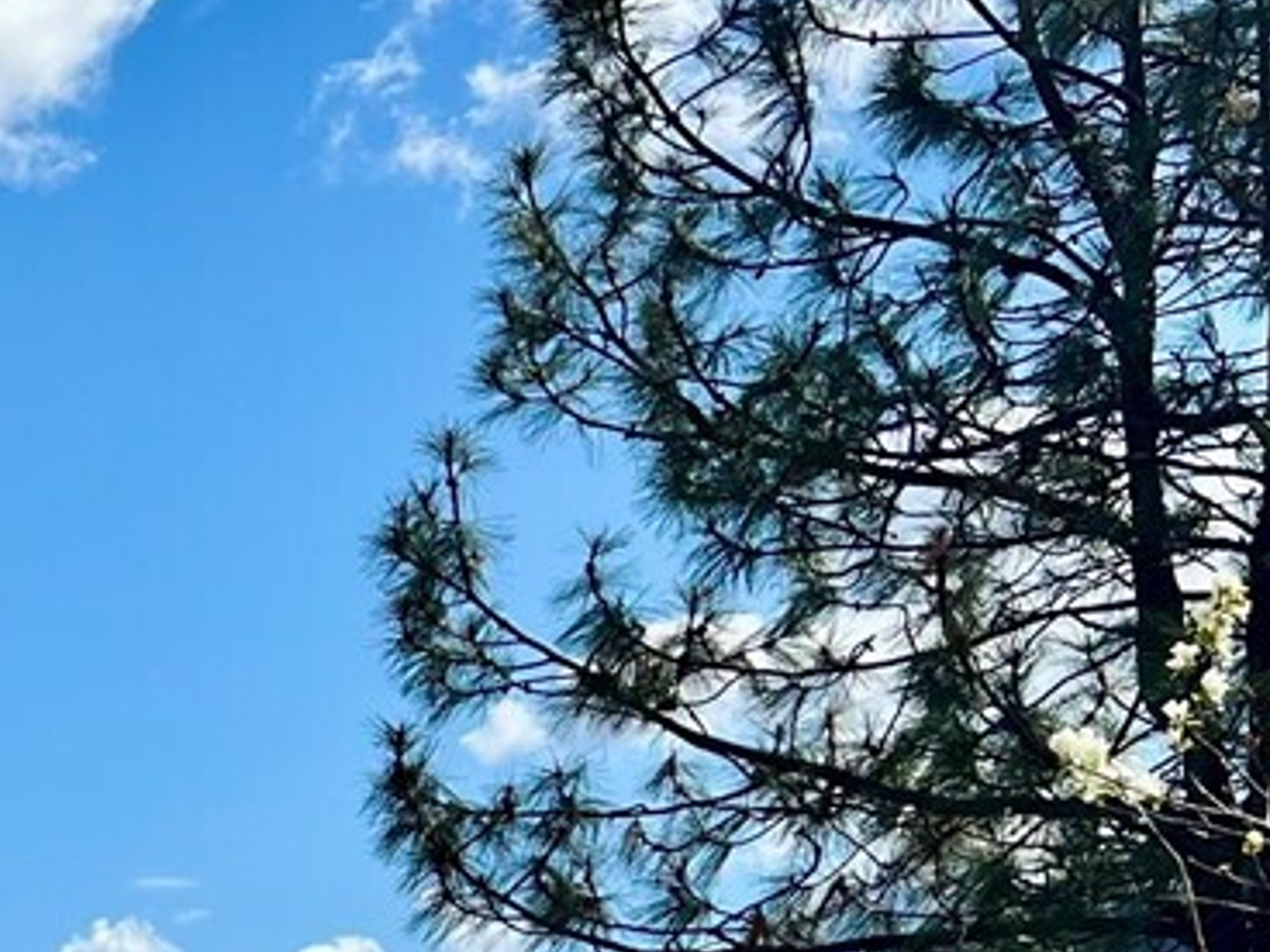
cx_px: -859
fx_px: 4146
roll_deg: +2.6
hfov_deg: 15.5
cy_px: 1356
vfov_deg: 12.6
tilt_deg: +3.2
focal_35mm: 113
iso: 50
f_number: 1.5
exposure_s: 1/5319
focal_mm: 5.7
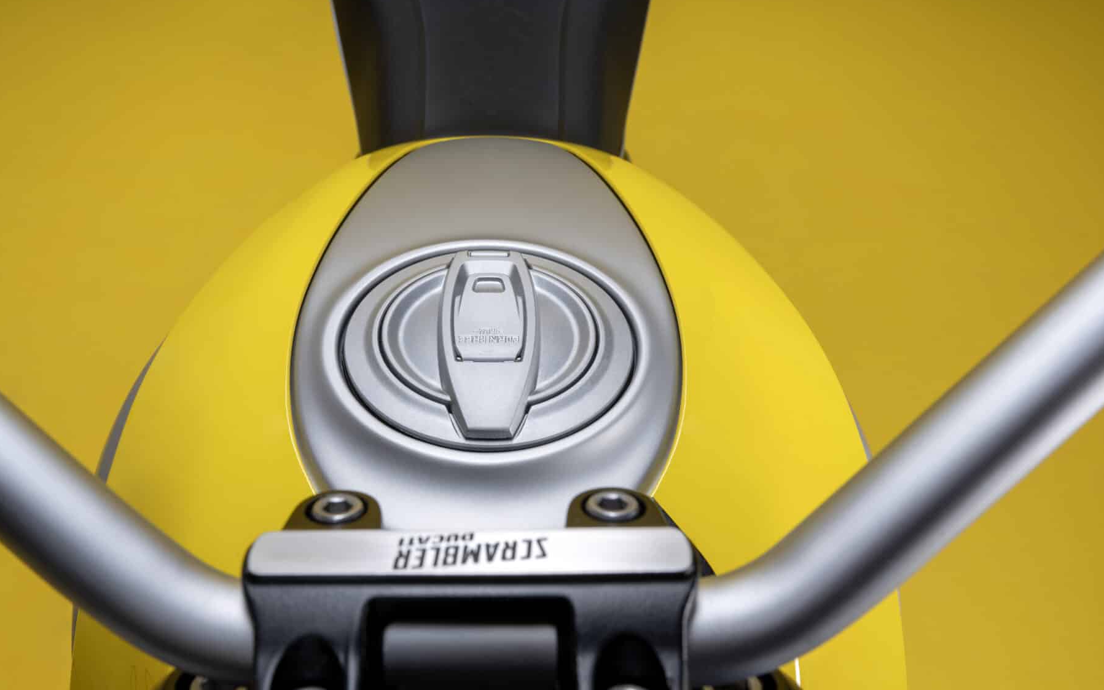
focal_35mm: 37
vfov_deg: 34.8
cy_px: 303
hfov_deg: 53.2
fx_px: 1101
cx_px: 489
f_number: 13
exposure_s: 1/160
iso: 100
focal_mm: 31.5
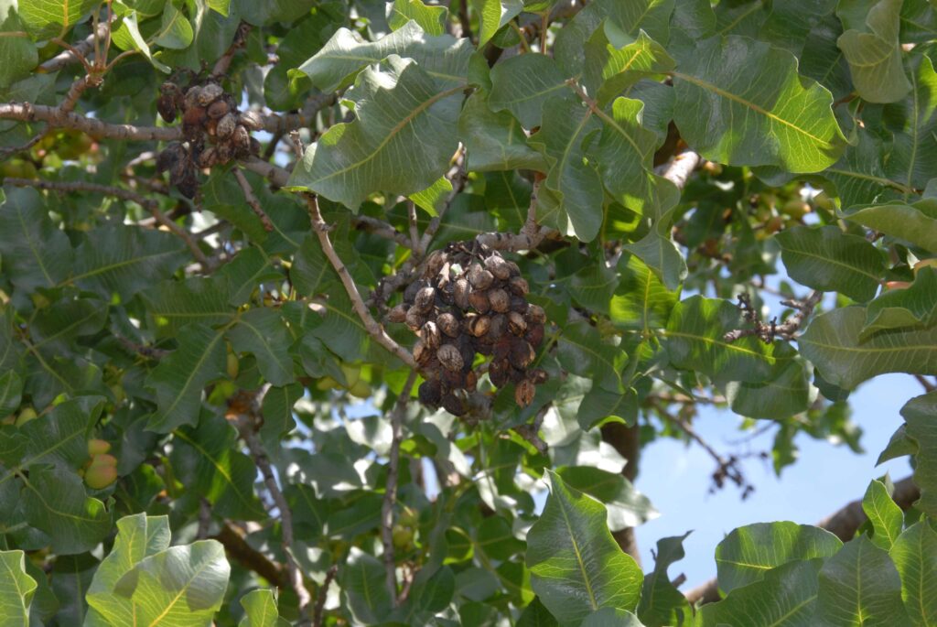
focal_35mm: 120
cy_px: 314
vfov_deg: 11.4
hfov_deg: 17.0
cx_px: 468
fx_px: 3126
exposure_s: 1/60
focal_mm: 80
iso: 200
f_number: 14
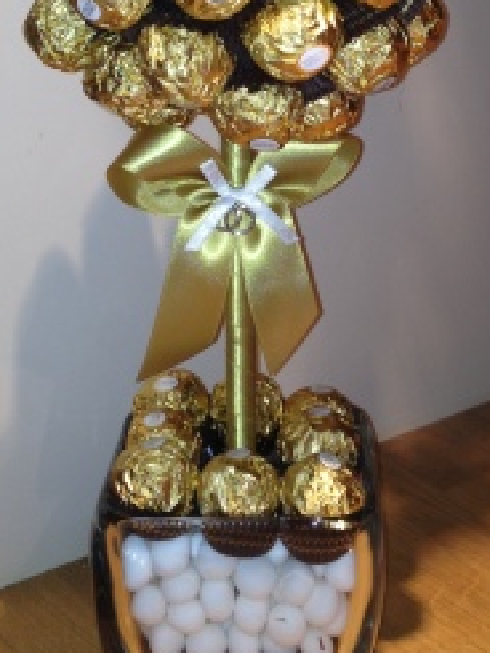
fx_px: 1377
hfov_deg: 20.2
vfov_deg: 26.1
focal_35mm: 73
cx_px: 245
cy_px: 112
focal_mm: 4.28
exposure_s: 1/24
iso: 50
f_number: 2.4
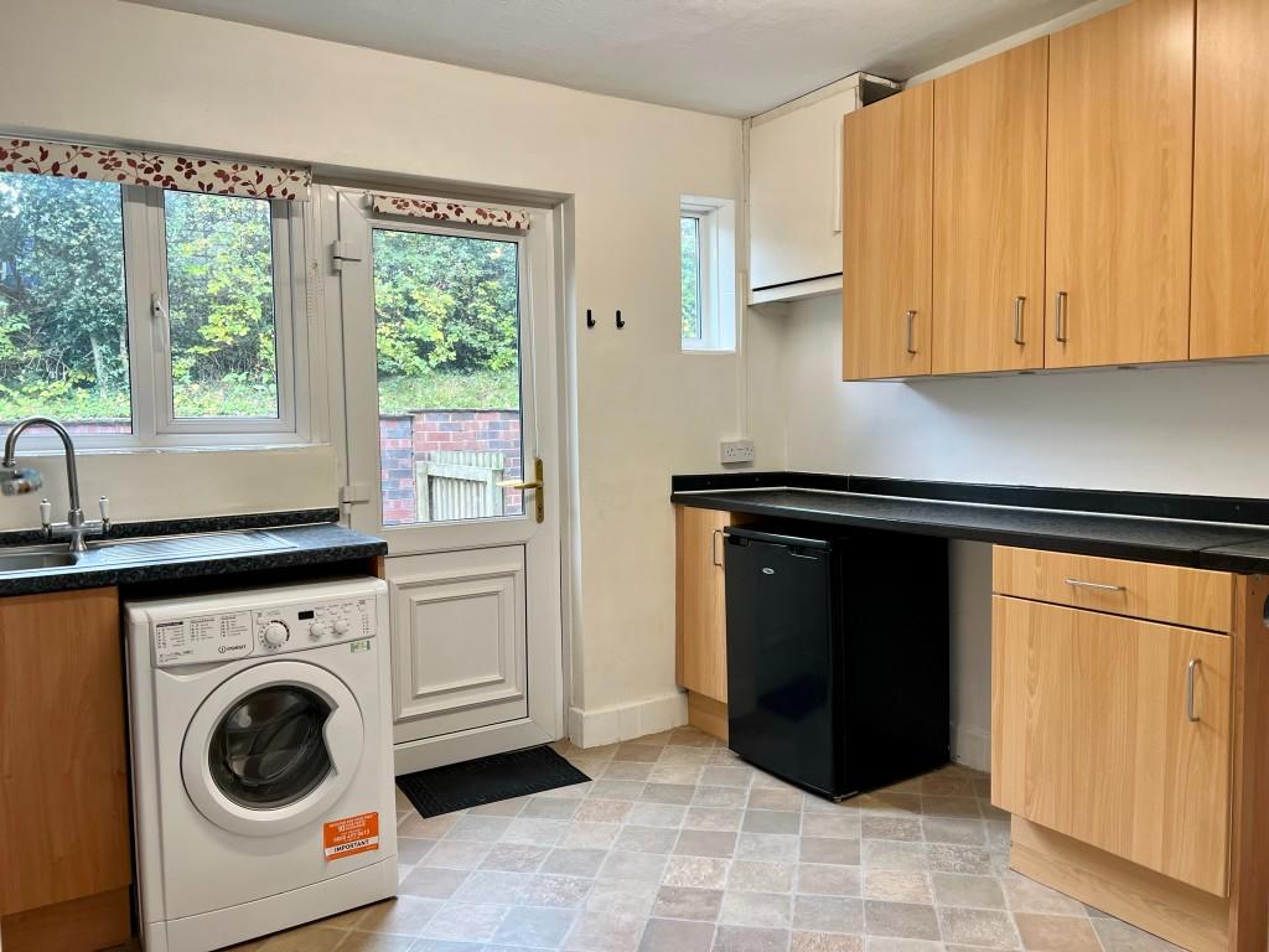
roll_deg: +1.1
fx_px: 953
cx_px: 634
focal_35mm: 26
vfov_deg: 53.1
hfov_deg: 67.3
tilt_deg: -4.1
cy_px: 476
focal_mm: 5.7
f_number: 1.5
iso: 64
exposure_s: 1/100
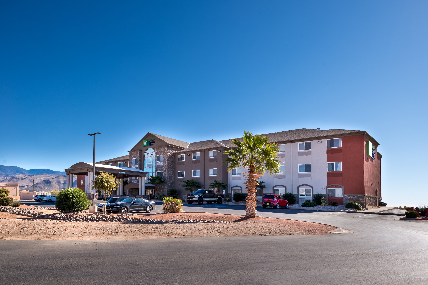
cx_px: 214
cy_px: 142
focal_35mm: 24
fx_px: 285
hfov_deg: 73.7
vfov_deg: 53.2
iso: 100
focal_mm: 24
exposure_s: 1/400
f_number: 8
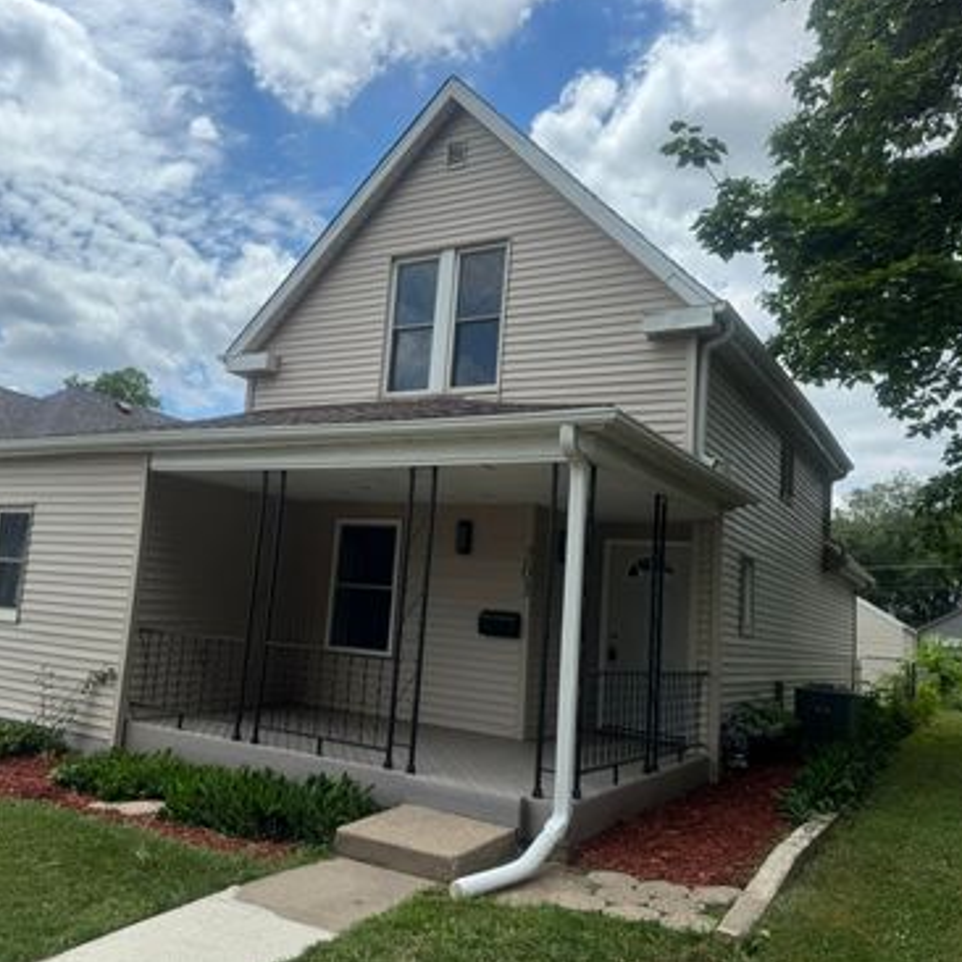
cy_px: 480
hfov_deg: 55.3
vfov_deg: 55.6
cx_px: 397
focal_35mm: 29
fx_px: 912
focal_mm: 6.76
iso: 80
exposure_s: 1/6410
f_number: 1.78
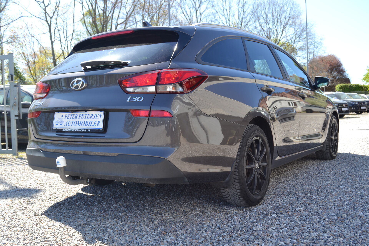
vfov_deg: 36.9
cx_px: 184
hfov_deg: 53.1
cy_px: 123
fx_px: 369
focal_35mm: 36
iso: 100
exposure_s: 1/160
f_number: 6.3
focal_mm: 24
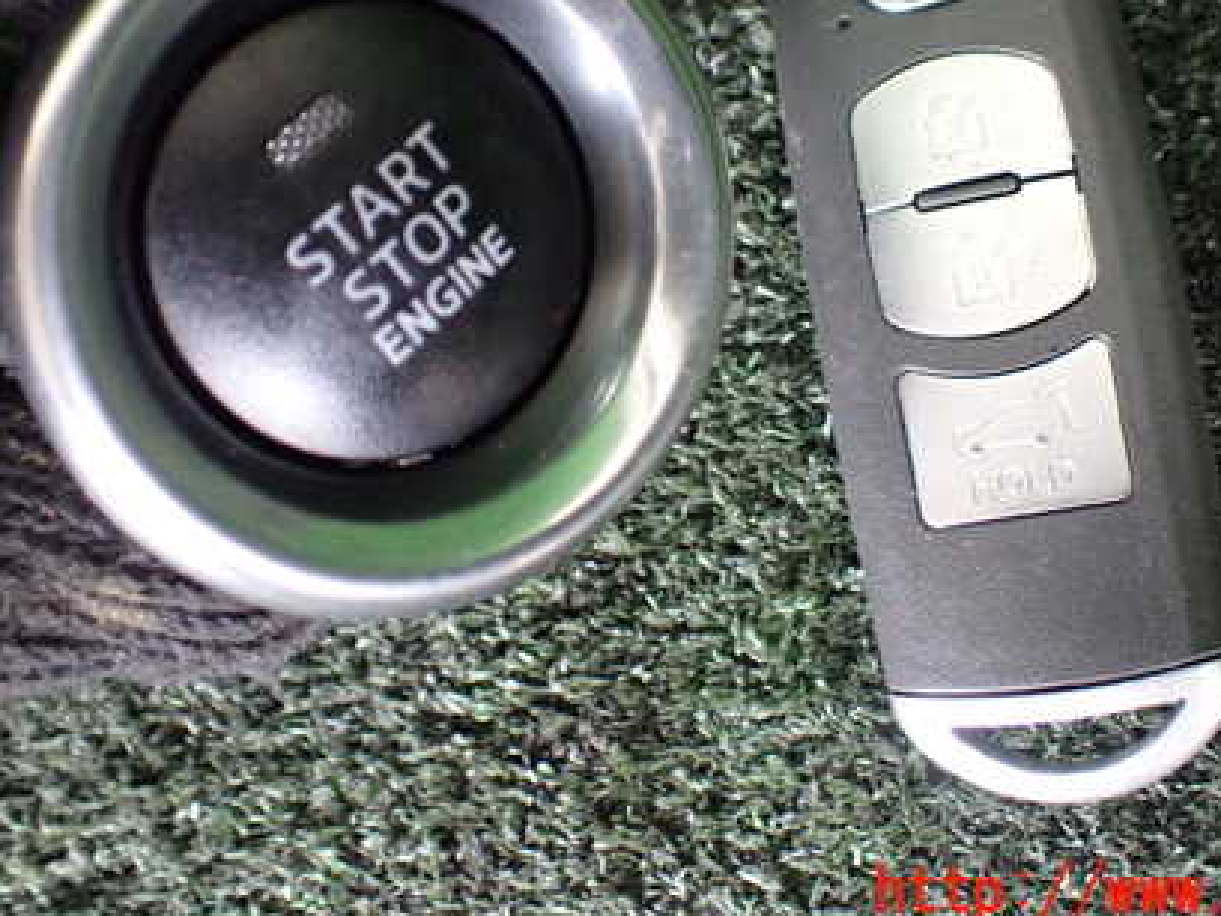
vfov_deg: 32.4
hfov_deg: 42.9
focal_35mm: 44
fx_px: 1552
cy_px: 260
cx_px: 654
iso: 800
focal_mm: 5.4
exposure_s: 1/40
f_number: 2.3
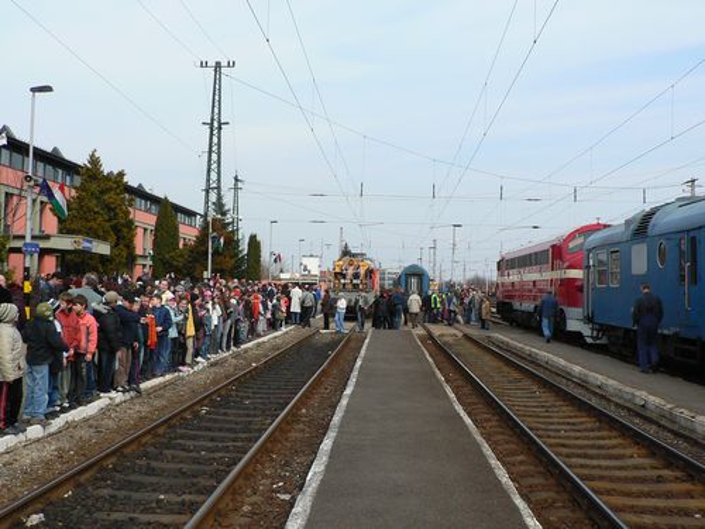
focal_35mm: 35
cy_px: 264
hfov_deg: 52.6
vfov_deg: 40.7
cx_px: 352
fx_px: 713
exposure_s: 1/640
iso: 200
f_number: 6.3
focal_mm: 6
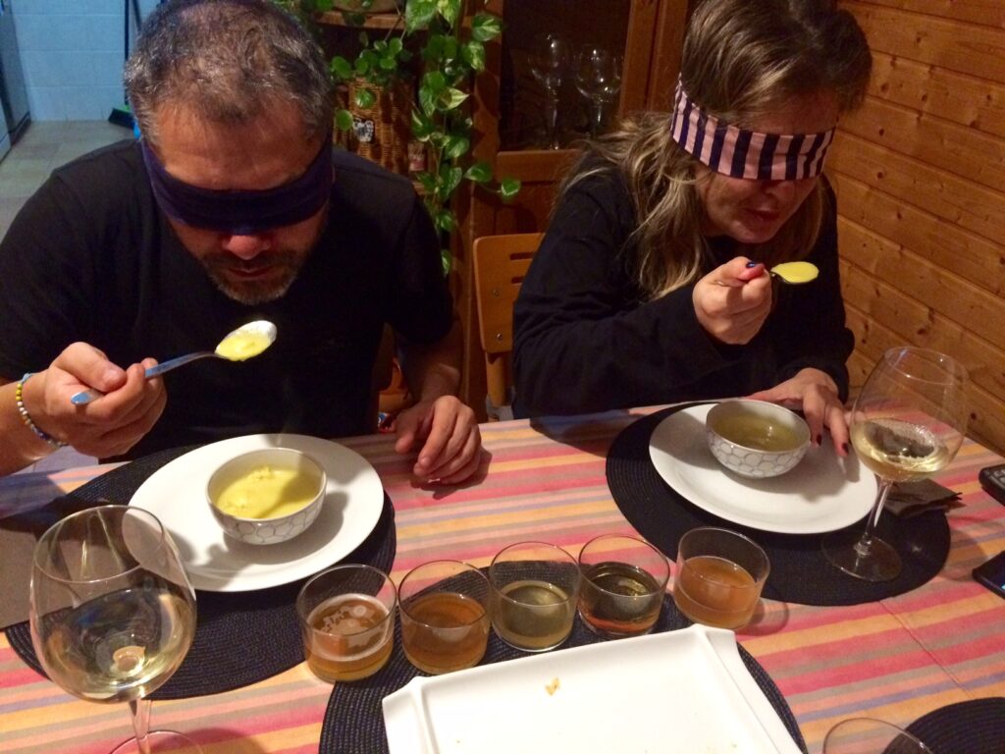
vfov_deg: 48.2
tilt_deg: -30.2
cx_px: 502
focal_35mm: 29
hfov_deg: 61.7
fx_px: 842
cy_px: 377
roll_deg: -3.6
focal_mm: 4.15
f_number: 2.2
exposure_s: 1/17
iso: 400
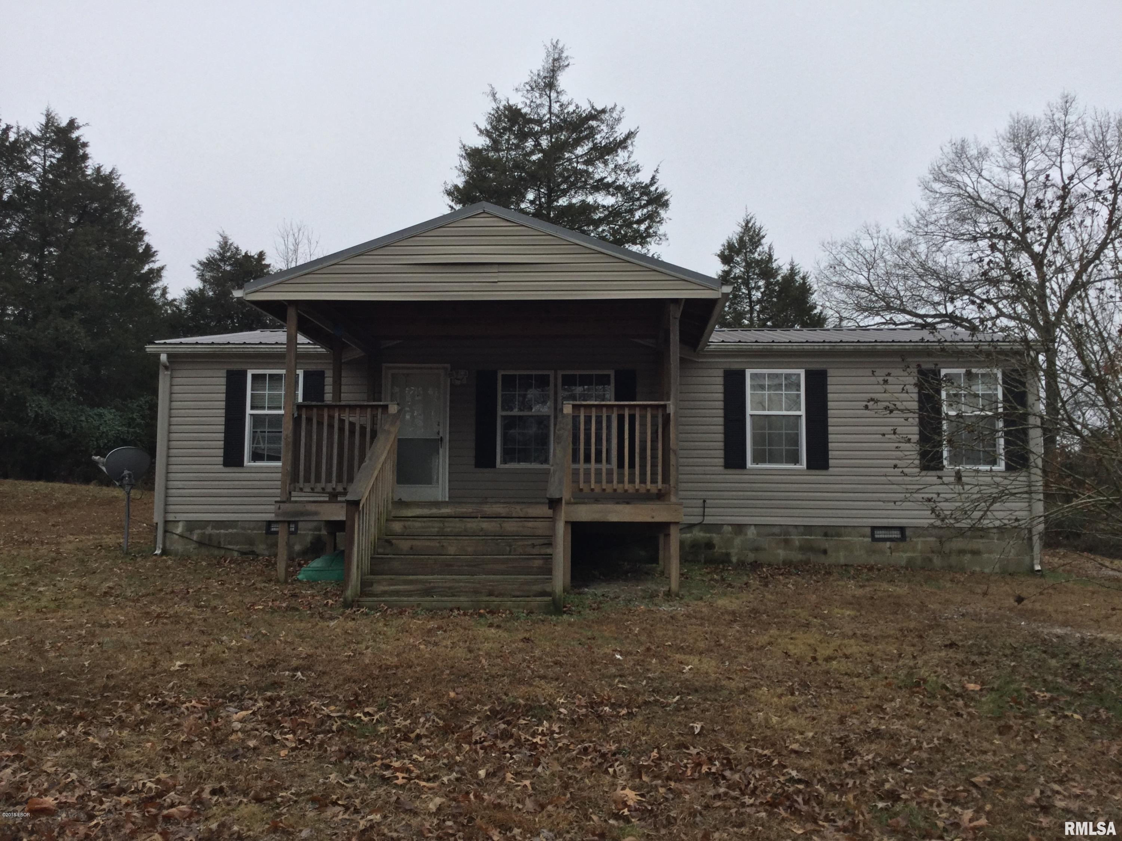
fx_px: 1005
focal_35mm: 31
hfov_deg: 58.4
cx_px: 561
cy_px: 420
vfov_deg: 45.4
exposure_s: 1/392
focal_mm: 3.3
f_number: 2.4
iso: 25
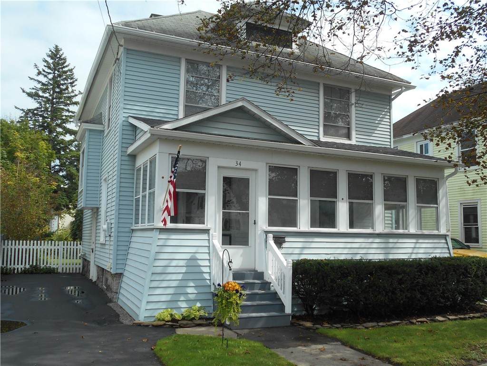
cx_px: 244
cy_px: 183
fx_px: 450
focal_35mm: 32
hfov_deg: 56.8
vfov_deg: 44.2
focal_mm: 5.8
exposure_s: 1/800
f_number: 3.6
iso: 80
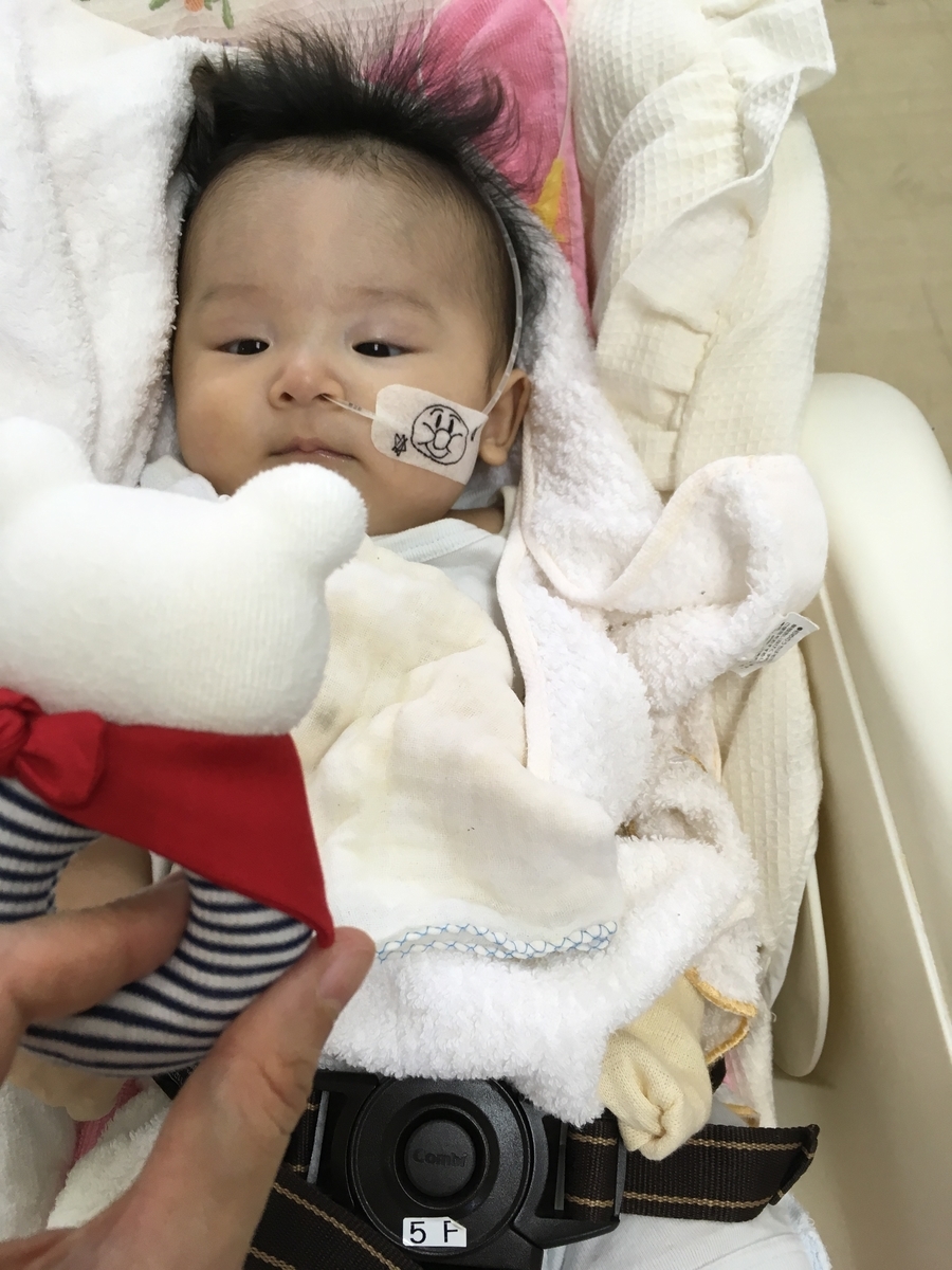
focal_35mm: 29
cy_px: 635
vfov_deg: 61.7
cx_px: 476
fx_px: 1063
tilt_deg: -73.7
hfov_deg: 48.2
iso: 50
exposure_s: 1/30
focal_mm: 4.15
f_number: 2.2
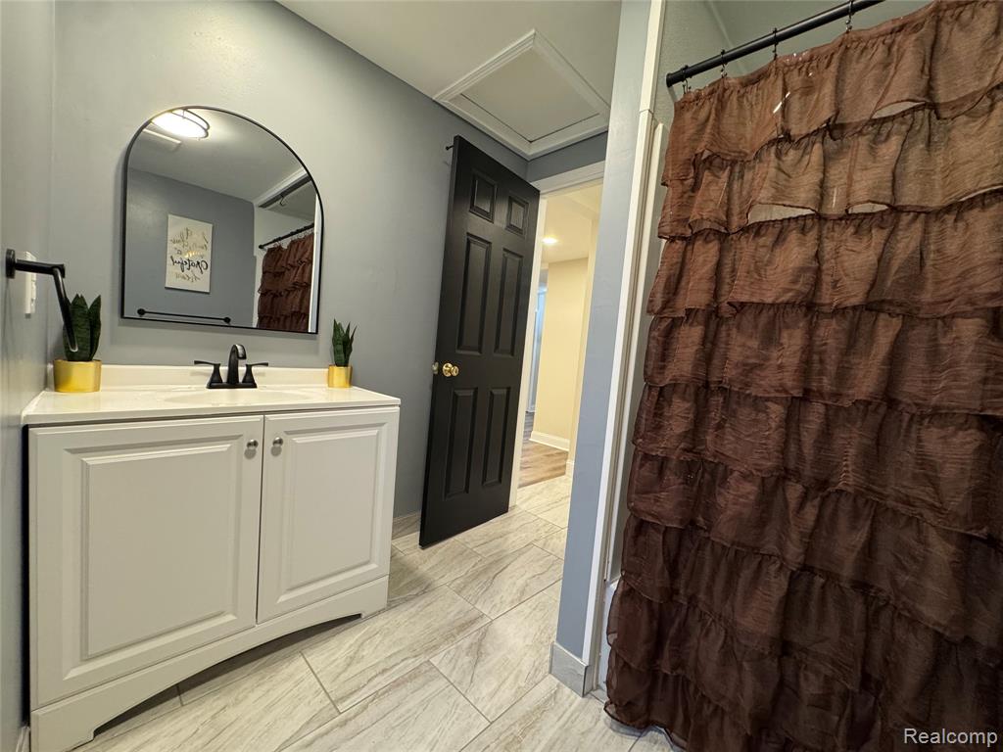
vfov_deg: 85.7
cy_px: 376
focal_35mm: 14
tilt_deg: -4.1
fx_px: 406
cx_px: 502
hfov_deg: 102.1
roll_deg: -4.7
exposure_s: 1/60
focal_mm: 2.22
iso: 250
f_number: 2.2
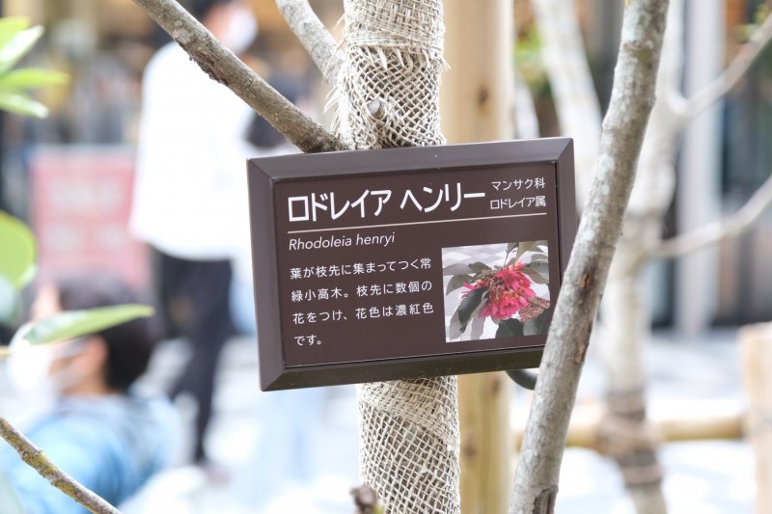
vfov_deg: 16.1
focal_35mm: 85
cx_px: 386
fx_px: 1822
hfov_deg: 23.9
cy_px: 257
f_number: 4
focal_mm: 56.5
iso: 640
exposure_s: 1/170
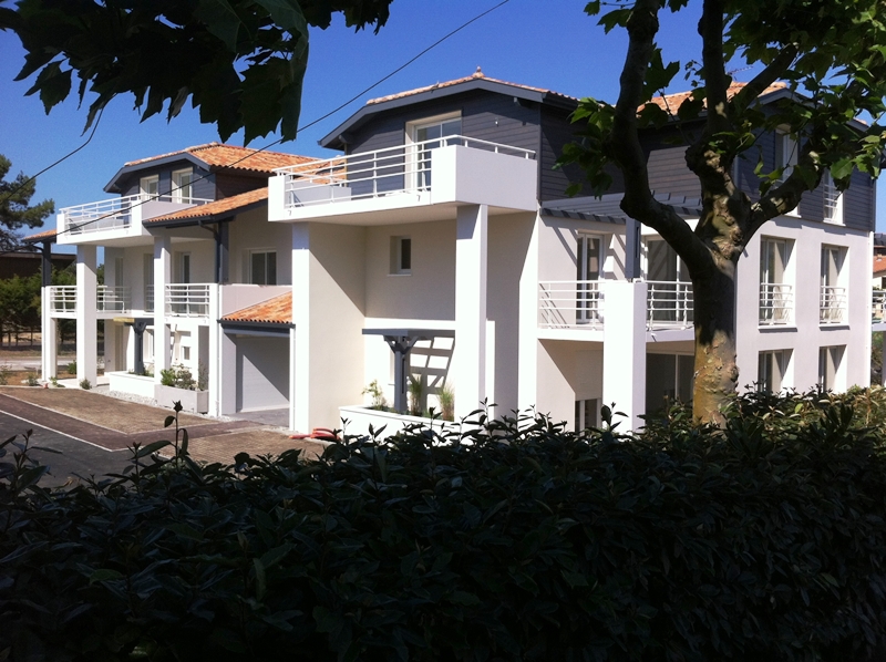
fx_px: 895
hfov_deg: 52.7
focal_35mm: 35
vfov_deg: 40.6
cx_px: 443
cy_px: 331
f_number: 2.8
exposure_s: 1/1508
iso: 80
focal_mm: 3.85
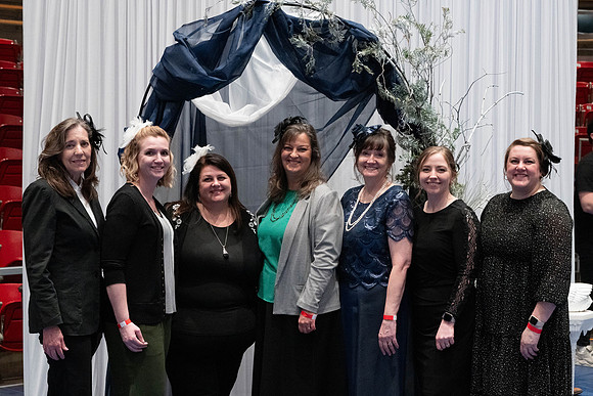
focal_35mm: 77
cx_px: 300
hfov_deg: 26.4
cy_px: 209
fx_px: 1266
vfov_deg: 17.8
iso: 10000
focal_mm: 70
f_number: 5.6
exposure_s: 1/80
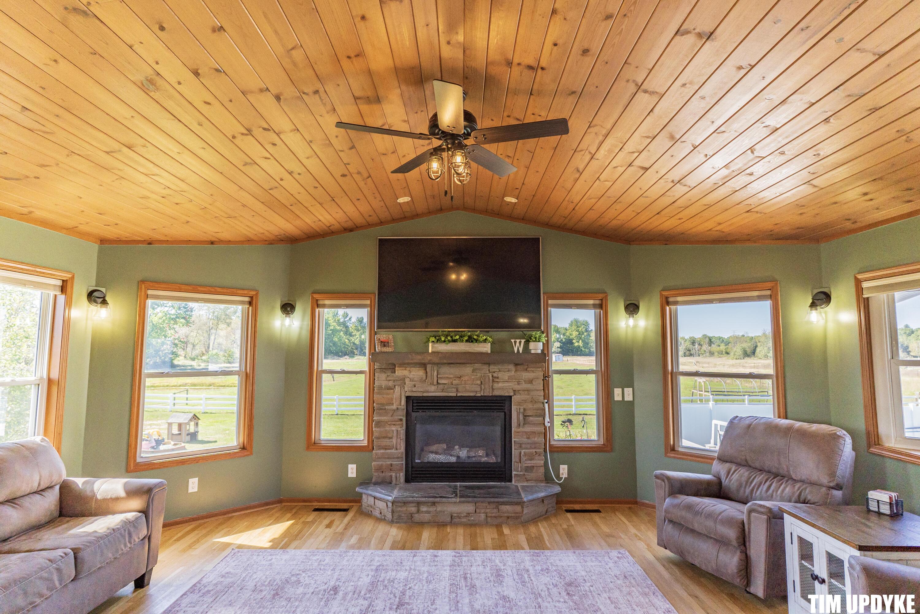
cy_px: 307
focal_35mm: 20
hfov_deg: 84.0
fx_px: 511
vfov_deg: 61.9
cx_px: 460
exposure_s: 1/1000
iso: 1000
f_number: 5
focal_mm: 20
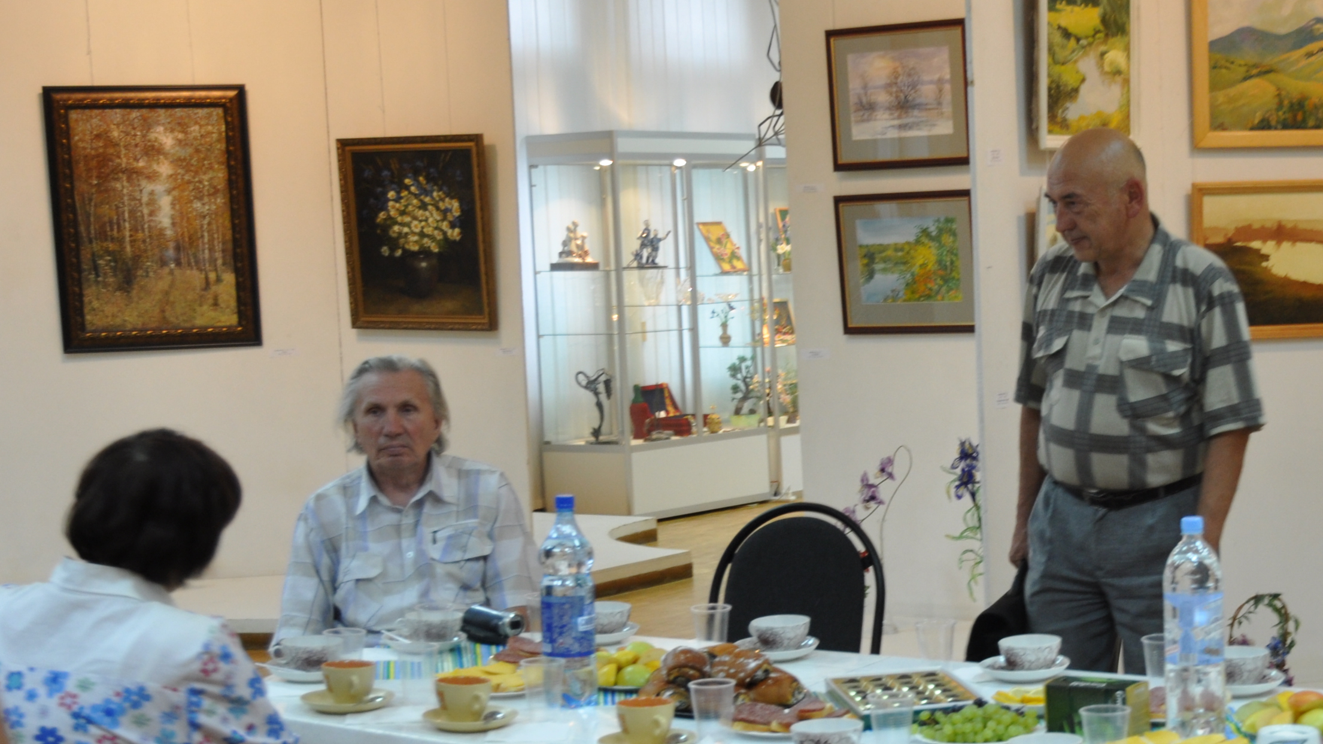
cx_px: 998
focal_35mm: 67
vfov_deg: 17.9
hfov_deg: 30.9
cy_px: 560
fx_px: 2350
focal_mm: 22
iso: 400
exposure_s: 1/25
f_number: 4.5
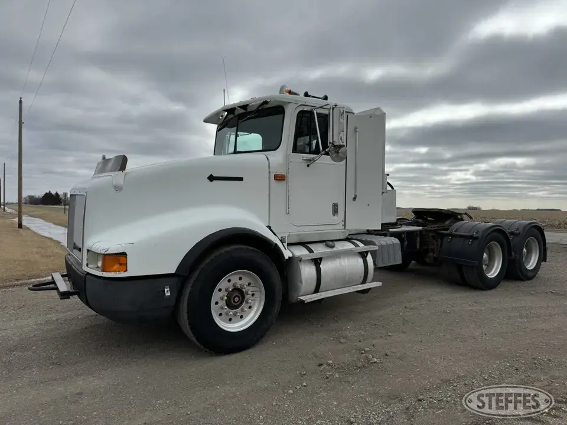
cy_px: 212
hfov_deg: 71.6
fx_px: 393
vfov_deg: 56.8
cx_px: 284
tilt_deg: -1.6
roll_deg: -0.3
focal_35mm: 24
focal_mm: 6.86
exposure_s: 1/9009
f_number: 1.78
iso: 80
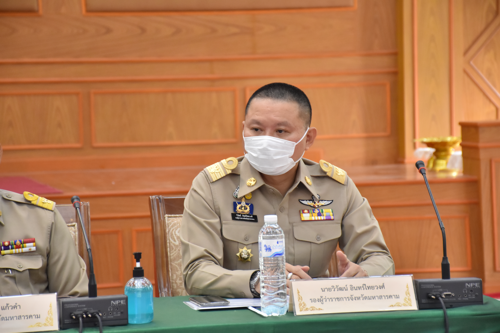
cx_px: 250
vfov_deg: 9.6
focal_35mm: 142
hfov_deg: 14.4
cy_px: 166
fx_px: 1979
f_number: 5.3
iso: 1600
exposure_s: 1/100
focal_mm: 95
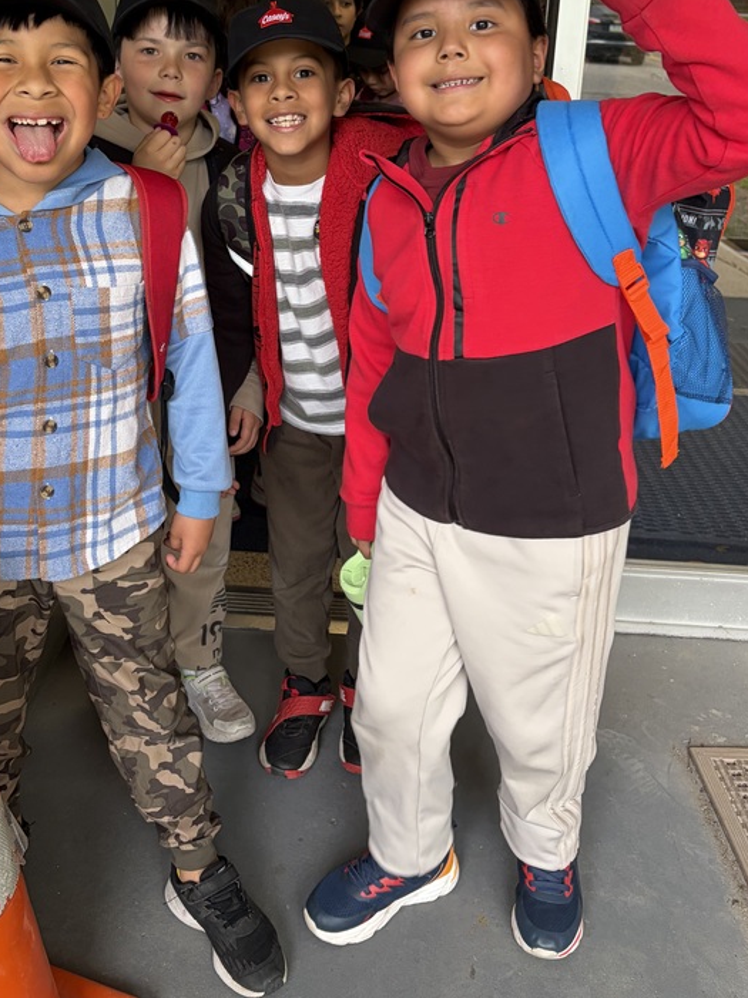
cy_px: 315
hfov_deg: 37.5
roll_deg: -1.9
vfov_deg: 48.0
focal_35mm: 38
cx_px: 299
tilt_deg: -17.3
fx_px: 1096
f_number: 1.6
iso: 100
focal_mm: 5.96
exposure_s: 1/122
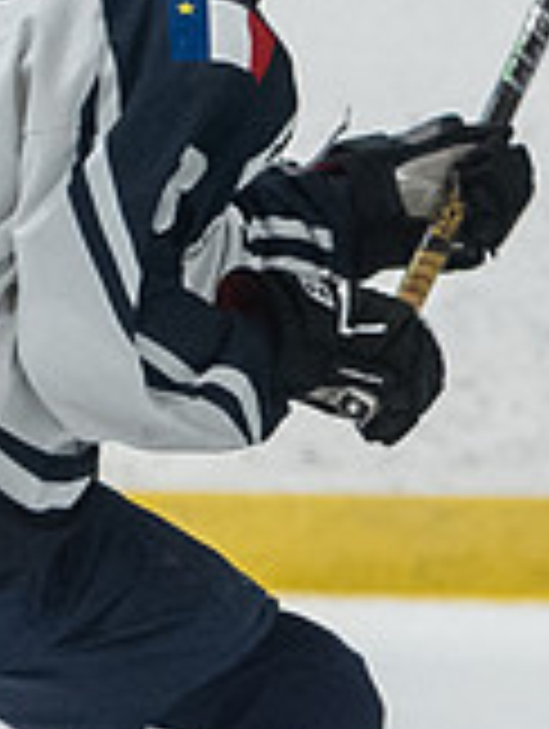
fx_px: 16662
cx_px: -252
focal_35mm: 790
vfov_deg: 2.5
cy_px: 327
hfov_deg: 1.9
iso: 2500
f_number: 2.8
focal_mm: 100
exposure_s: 1/1250
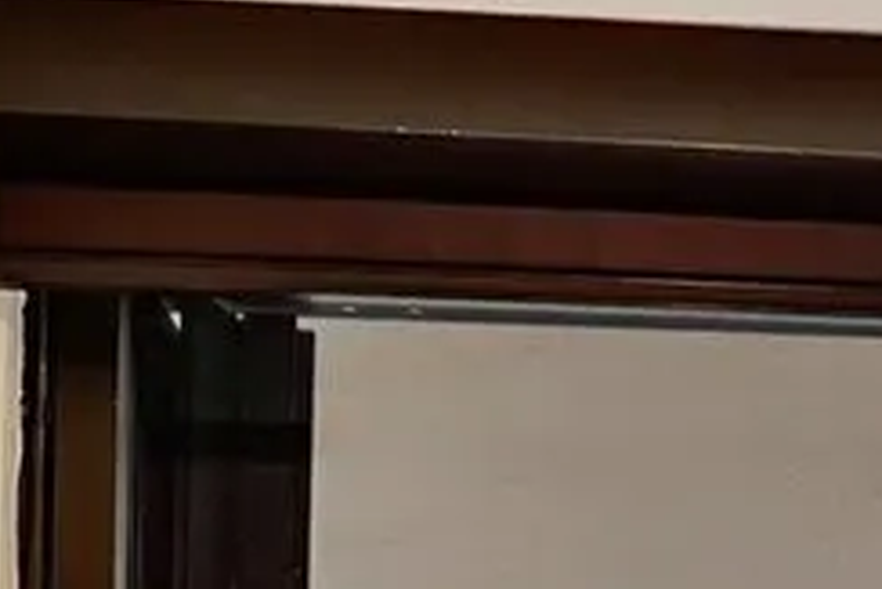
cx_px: 802
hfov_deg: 17.6
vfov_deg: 9.4
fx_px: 2806
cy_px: 1785
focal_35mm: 114
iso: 640
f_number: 13
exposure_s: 1/25
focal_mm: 16.5
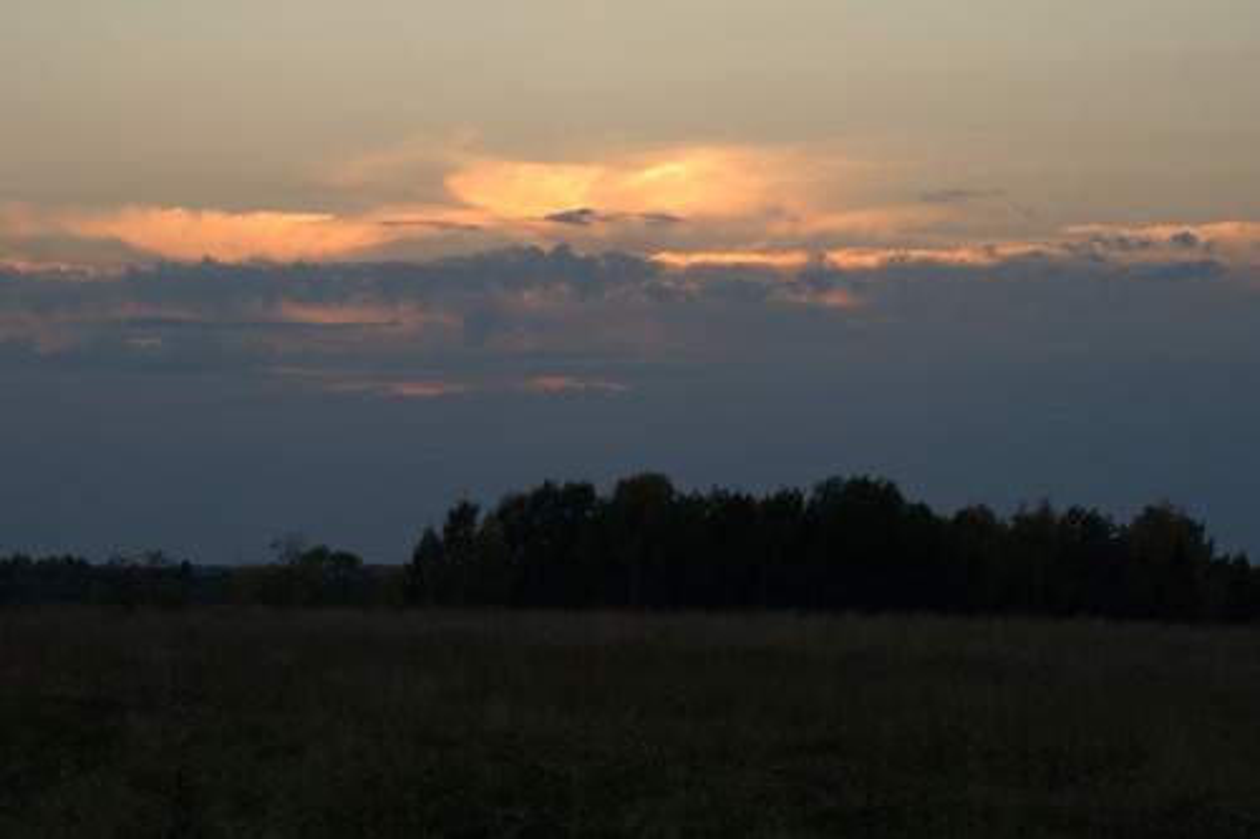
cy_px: 420
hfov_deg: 16.1
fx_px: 4461
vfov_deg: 10.7
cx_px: 630
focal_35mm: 128
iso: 200
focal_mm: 85
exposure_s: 1/100
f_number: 8
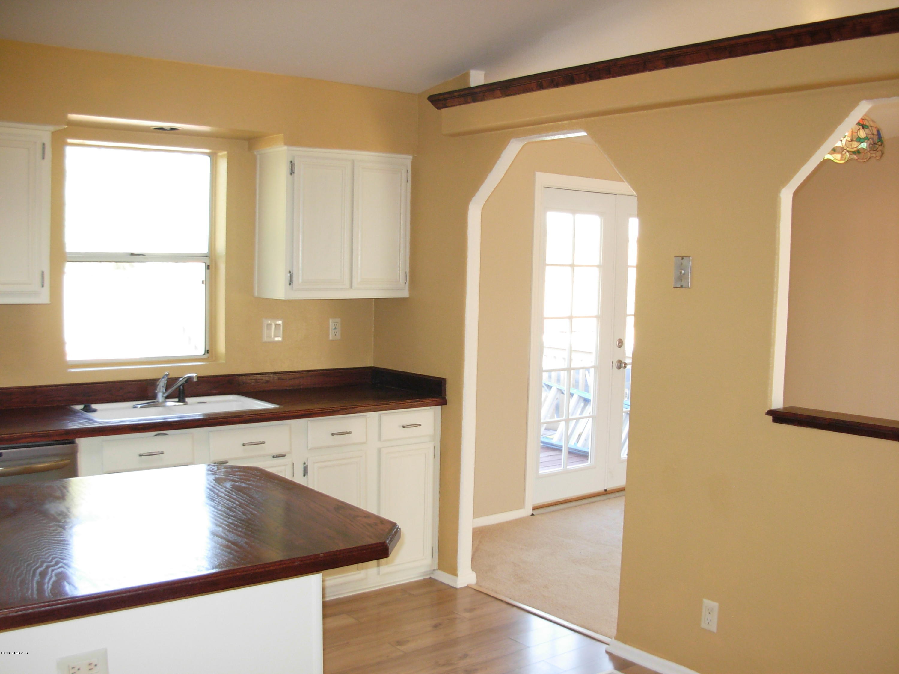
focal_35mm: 38
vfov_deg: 37.7
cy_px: 337
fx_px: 987
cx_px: 450
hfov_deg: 49.0
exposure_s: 1/45.2
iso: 158
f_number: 2.9
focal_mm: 6.3
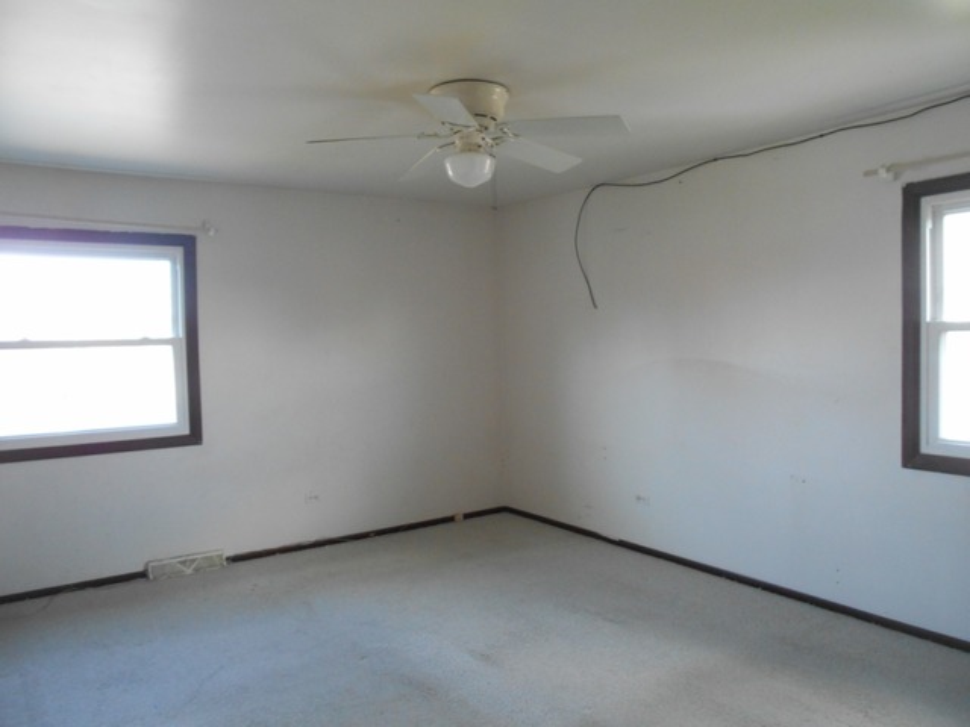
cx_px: 485
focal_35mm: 26
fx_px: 729
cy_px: 364
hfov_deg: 67.3
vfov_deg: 53.1
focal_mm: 4.6
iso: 320
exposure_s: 1/30
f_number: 3.2
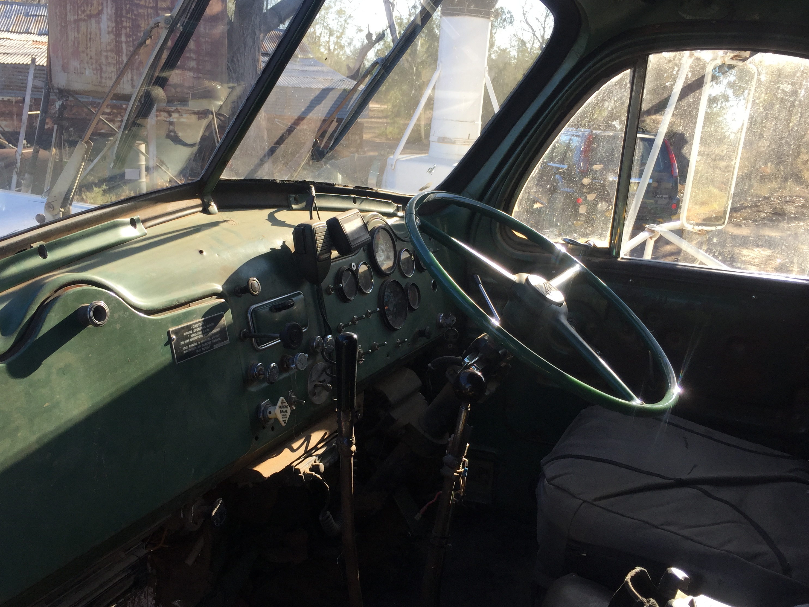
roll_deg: -4.6
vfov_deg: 44.2
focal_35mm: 32
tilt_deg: -14.3
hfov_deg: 56.8
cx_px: 393
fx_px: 748
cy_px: 297
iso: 32
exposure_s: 1/353
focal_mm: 4.15
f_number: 2.2
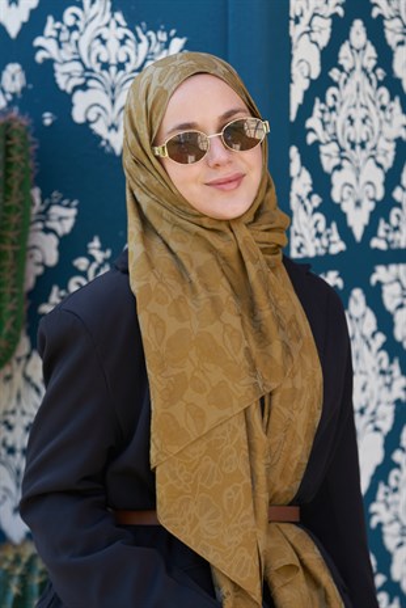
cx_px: 203
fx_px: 2280
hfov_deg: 10.2
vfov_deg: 15.2
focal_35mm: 135
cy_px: 304
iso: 200
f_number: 4.5
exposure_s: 1/200
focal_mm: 135
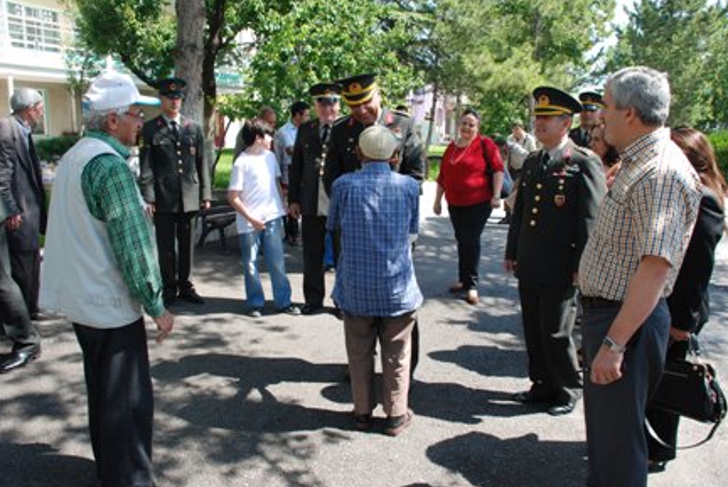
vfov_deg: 46.5
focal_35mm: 28
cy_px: 246
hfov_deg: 65.4
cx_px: 372
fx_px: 567
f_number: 6.3
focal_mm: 18
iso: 200
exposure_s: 1/160
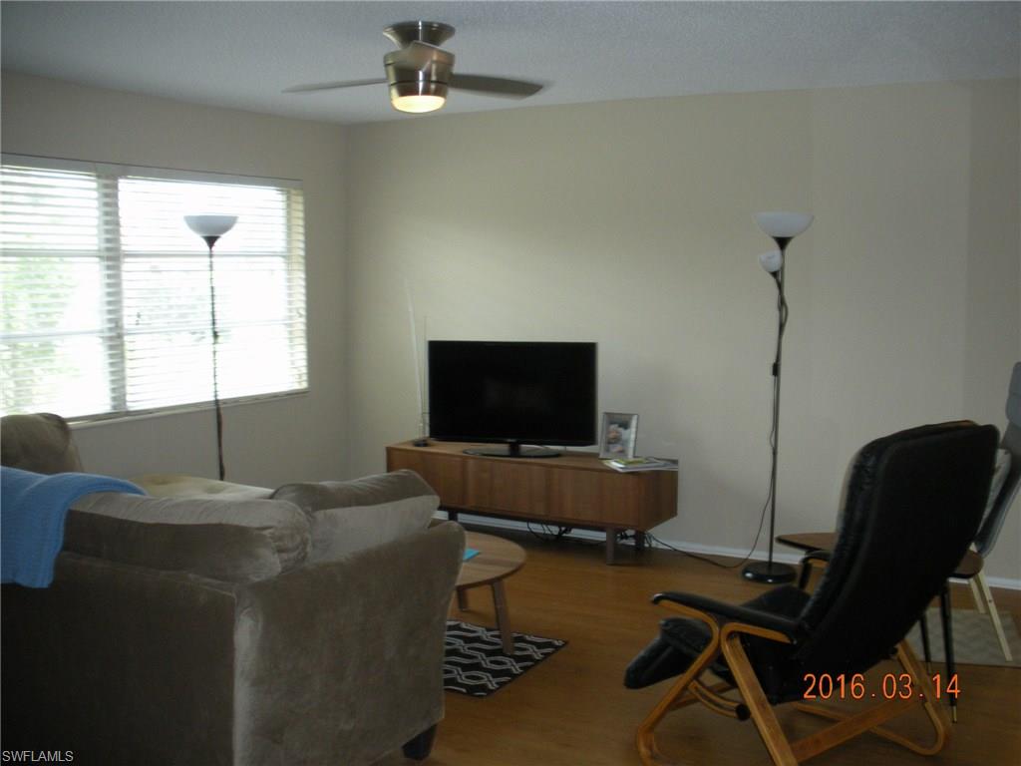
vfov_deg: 40.7
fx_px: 1032
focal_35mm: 35
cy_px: 383
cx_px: 510
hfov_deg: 52.6
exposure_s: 1/45
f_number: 3.5
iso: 259
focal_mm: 6.3
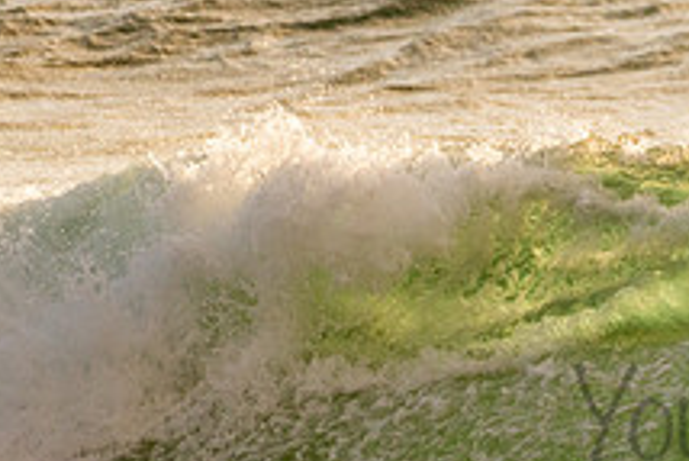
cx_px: 821
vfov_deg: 0.8
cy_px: 355
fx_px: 31791
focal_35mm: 1660
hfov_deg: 1.2
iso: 320
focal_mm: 500
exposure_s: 1/500
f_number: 5.6
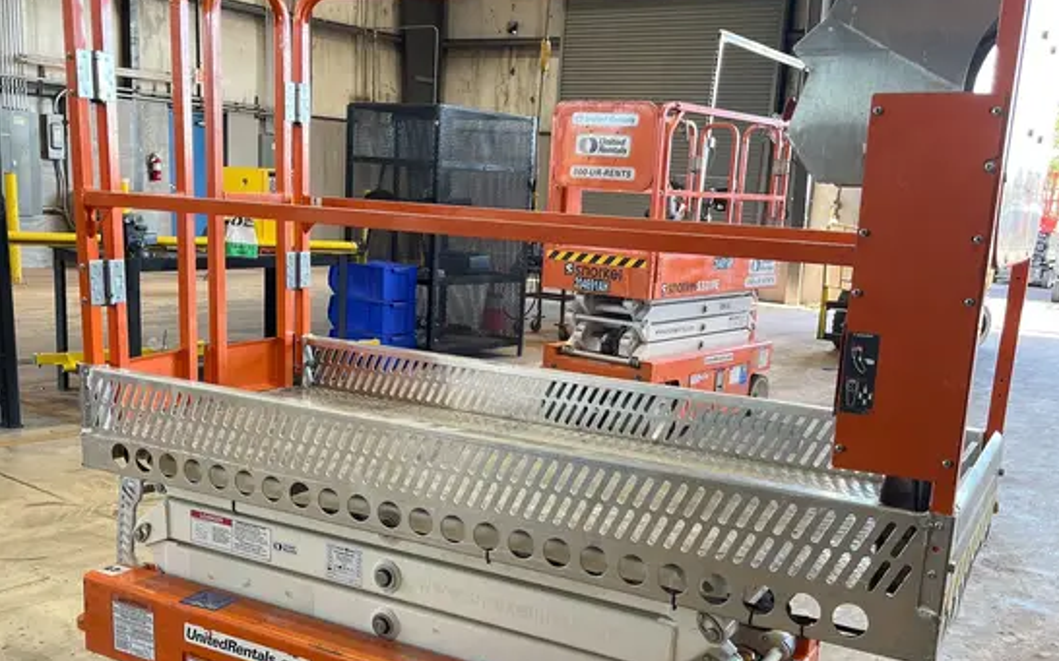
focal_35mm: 37
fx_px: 1068
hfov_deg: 52.8
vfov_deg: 34.1
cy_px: 435
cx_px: 531
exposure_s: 1/120
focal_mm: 5.1
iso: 100
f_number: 1.6
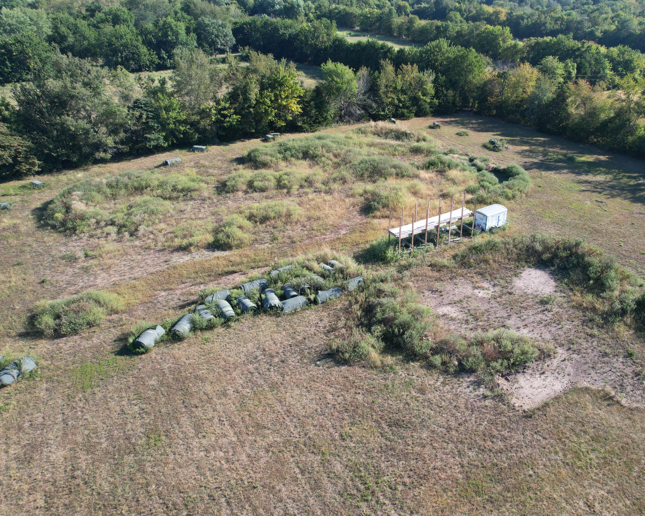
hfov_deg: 67.7
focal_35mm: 25
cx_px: 374
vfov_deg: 56.8
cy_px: 256
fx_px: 477
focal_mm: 8.38
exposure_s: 1/160
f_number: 2.8
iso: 100
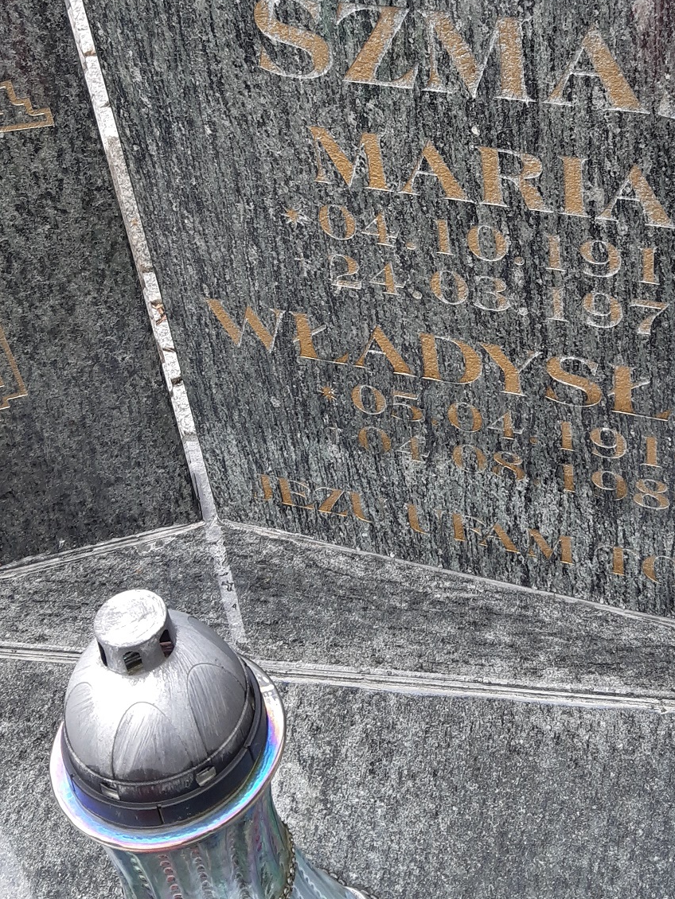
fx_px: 1377
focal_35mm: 53
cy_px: 255
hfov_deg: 27.3
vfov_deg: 35.6
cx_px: 458
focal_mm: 3.92
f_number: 1.7
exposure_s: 1/328
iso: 40
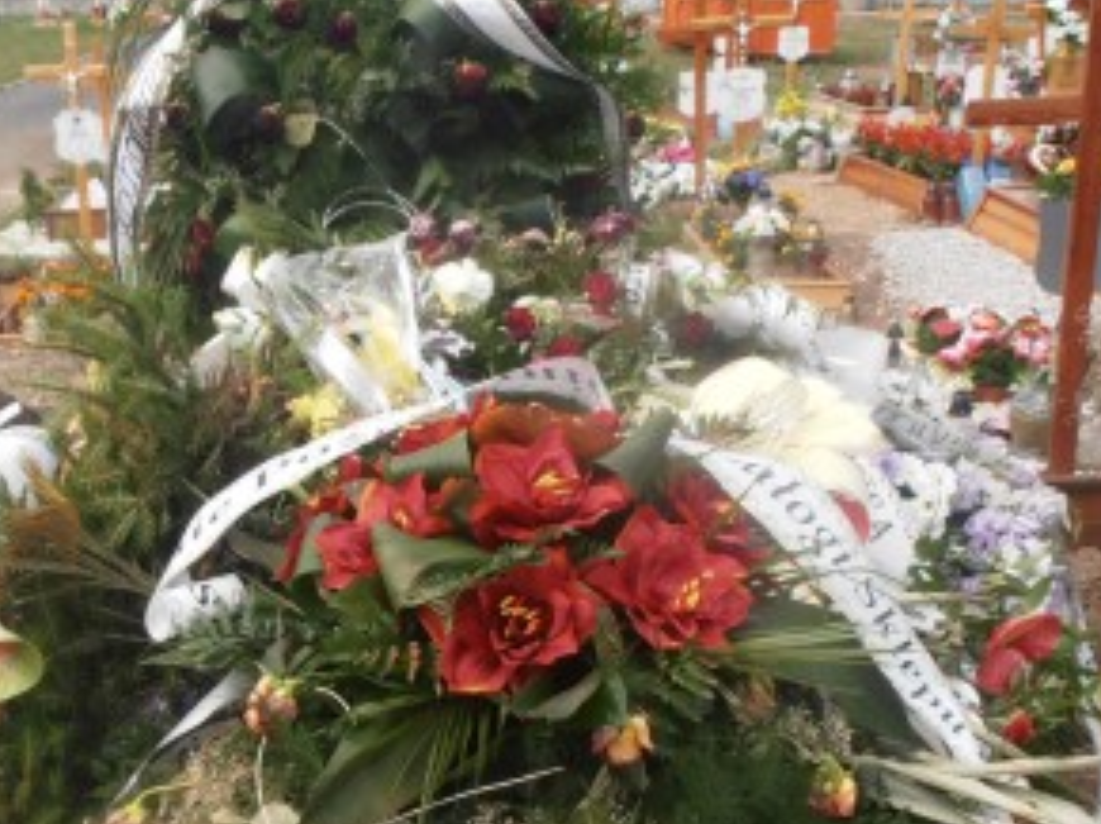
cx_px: 383
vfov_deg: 27.2
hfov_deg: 35.9
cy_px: 604
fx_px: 1684
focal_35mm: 53
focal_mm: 4.2
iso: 80
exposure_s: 1/100
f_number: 7.9
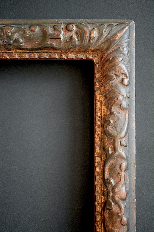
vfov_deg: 37.9
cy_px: 116
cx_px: 77
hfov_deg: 25.8
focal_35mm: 52
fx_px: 337
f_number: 4.5
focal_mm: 35
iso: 3200
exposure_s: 1/125
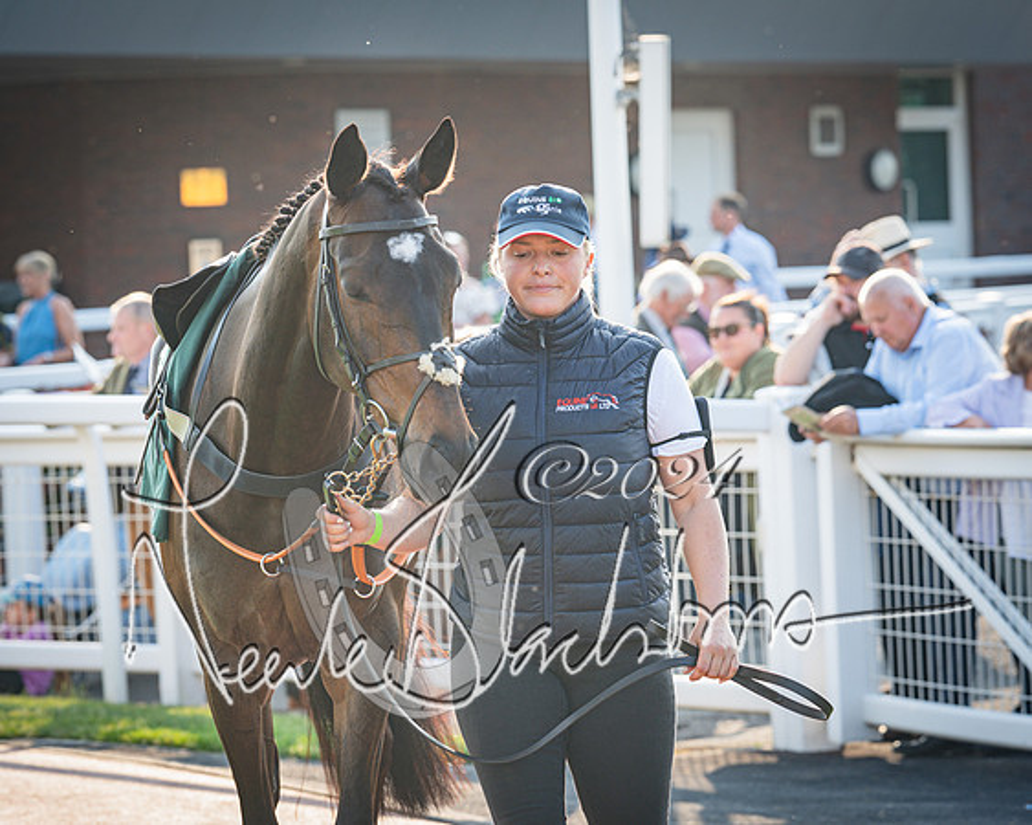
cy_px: 337
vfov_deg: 8.5
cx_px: 417
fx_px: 5549
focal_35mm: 182
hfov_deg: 10.6
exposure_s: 1/320
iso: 200
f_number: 5
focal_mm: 135
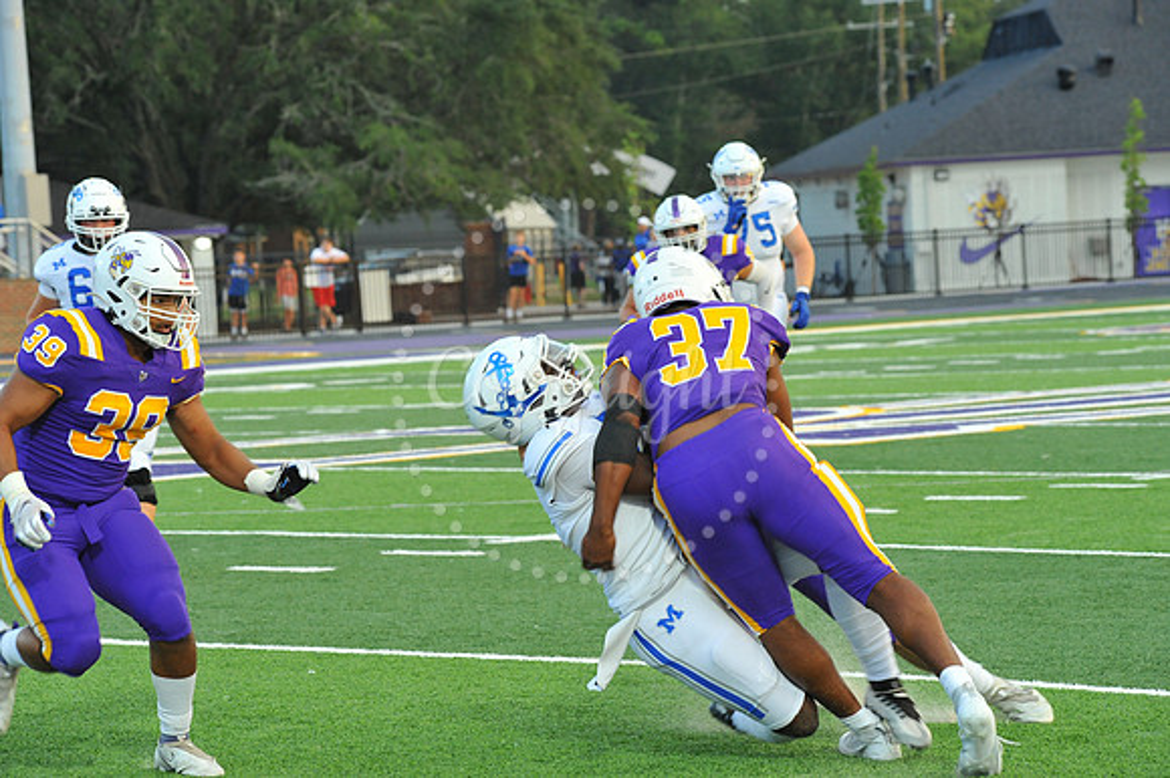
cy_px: 389
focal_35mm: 155
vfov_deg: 8.8
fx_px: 5034
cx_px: 585
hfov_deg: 13.3
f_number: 8
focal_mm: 155
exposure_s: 1/320
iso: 2000
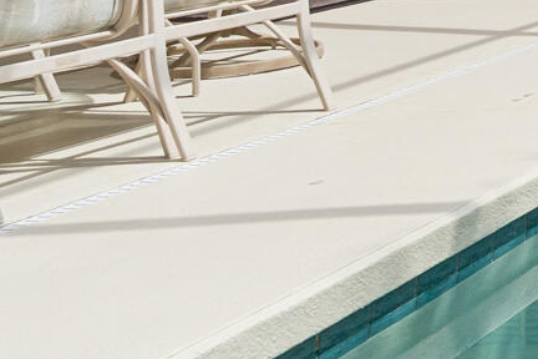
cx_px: 1227
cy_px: -221
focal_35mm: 81
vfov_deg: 15.2
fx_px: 1210
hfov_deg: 15.7
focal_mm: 14
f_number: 9
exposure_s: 1/160
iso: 250
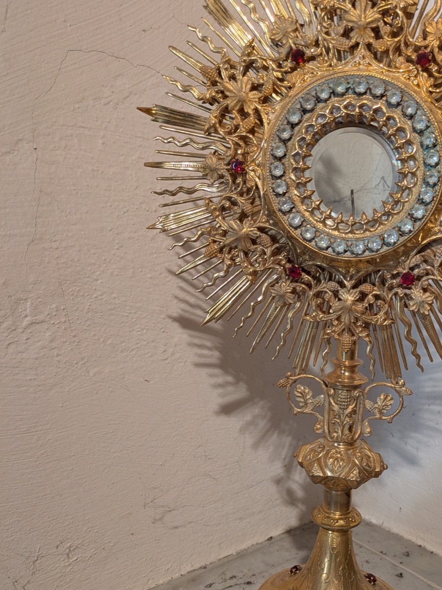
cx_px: 324
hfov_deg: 37.8
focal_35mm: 37
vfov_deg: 49.6
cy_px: 373
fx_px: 630
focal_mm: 5.43
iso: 198
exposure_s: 1/100
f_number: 1.89
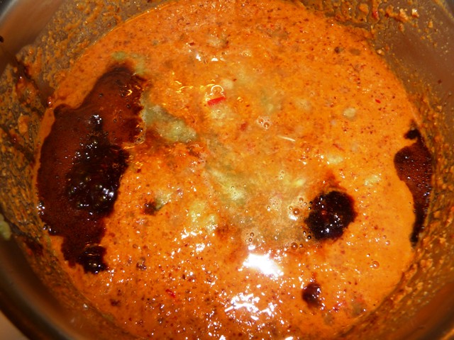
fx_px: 393
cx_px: 227
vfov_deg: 46.8
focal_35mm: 30
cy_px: 170
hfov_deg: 60.0
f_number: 3.4
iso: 100
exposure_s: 1/30
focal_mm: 5
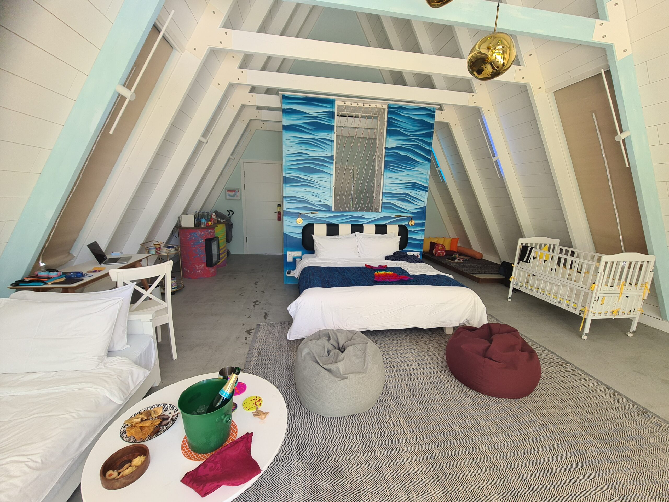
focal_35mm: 13
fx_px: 251
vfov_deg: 89.9
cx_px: 334
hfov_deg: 106.2
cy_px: 251
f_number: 2.2
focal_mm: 2.2
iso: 80
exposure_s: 1/100
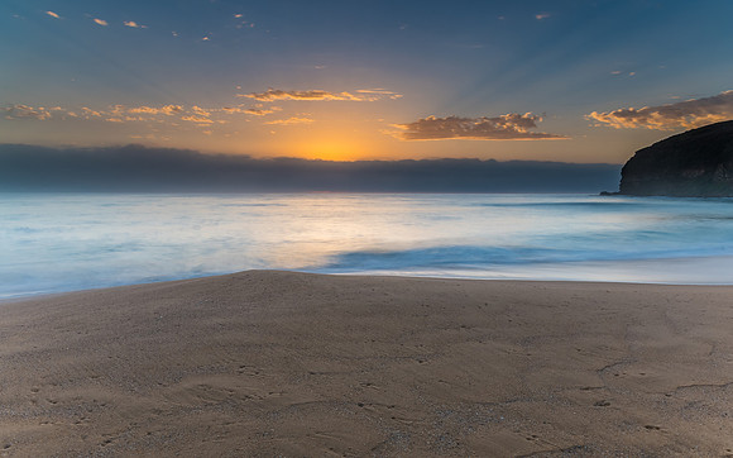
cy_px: 244
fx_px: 500
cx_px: 372
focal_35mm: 25
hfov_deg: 72.5
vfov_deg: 49.2
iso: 50
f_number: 18
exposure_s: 4
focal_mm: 16
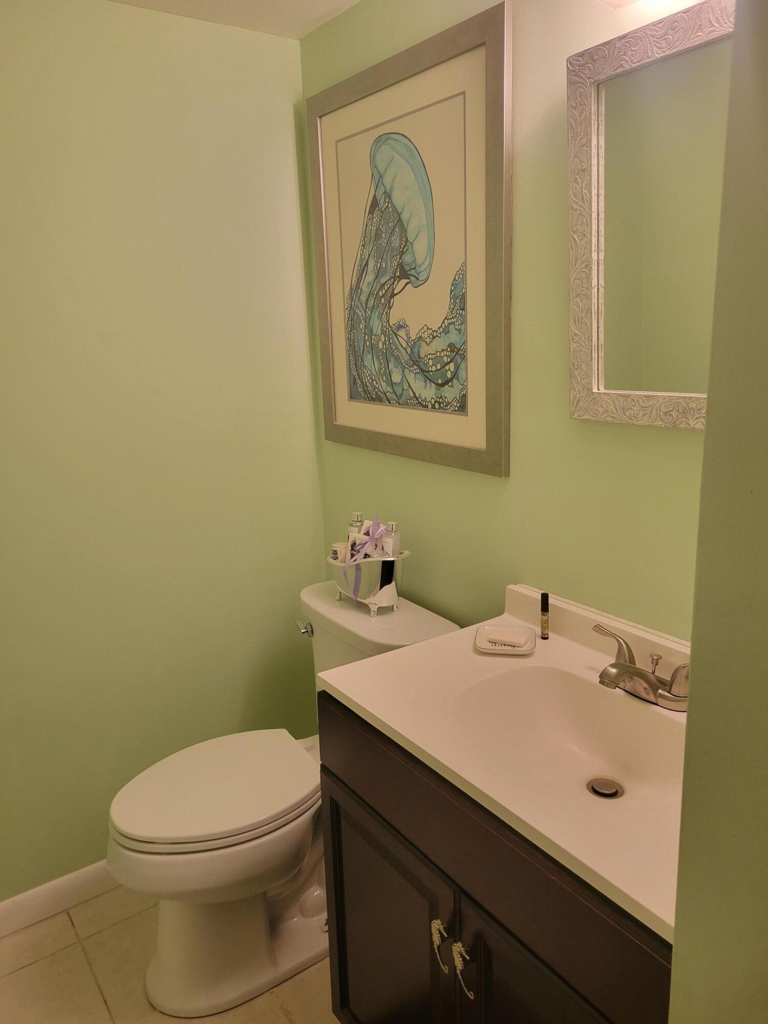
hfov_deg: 53.1
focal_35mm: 26
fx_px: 769
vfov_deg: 67.3
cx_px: 384
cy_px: 512
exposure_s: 1/60
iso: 160
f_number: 1.8
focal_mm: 5.4
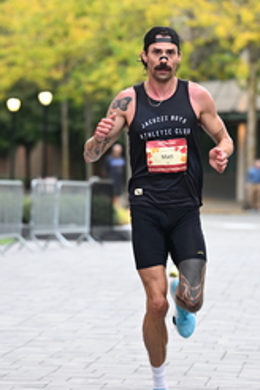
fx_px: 2448
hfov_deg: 6.1
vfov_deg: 9.1
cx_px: 166
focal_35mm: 226
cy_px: 136
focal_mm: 101
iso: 1250
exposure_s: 1/640
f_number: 2.8
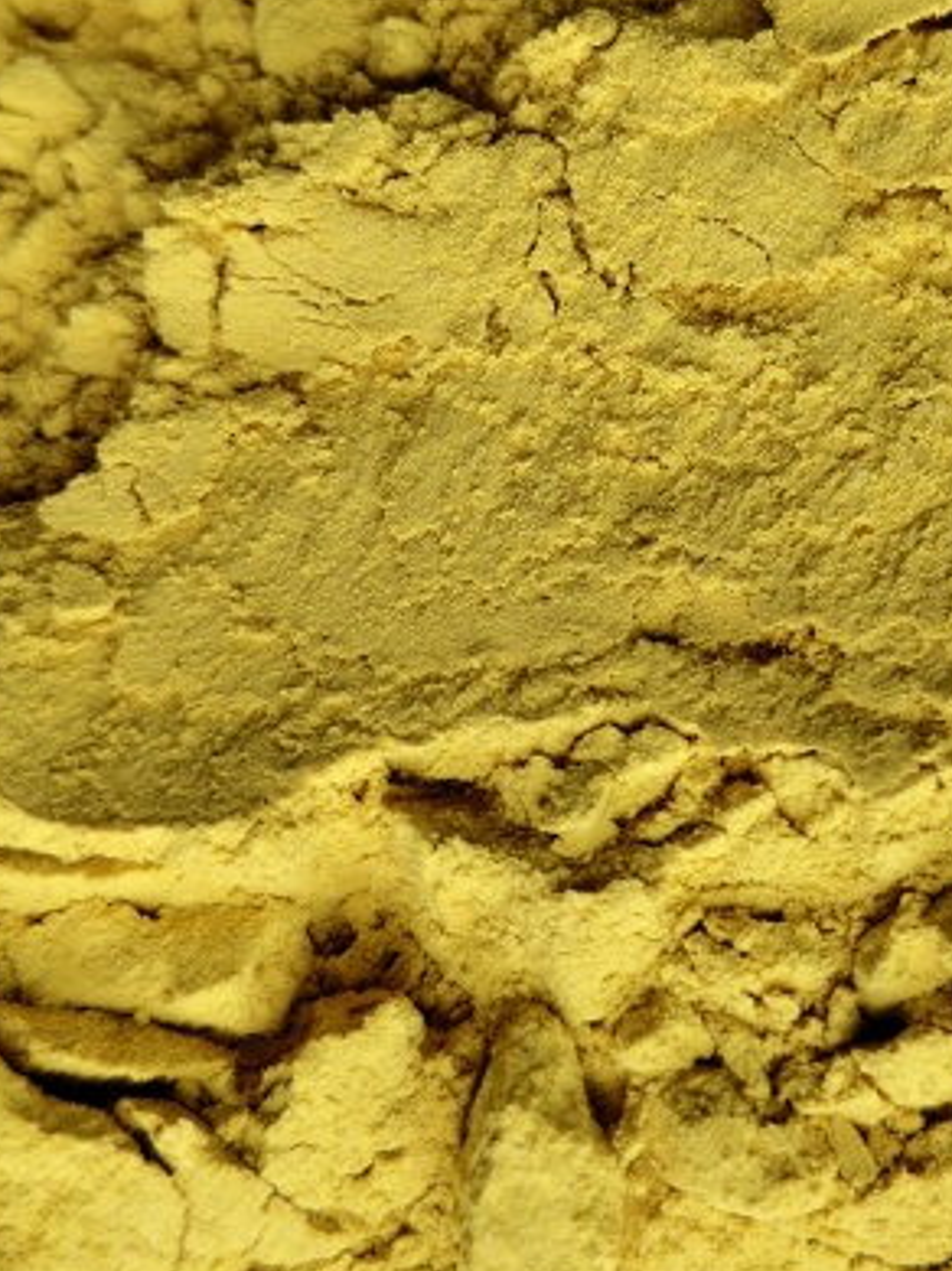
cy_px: 468
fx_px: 2313
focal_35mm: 63
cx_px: 734
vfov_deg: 30.6
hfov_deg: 23.0
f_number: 1.88
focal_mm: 5.56
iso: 71
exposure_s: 1/113
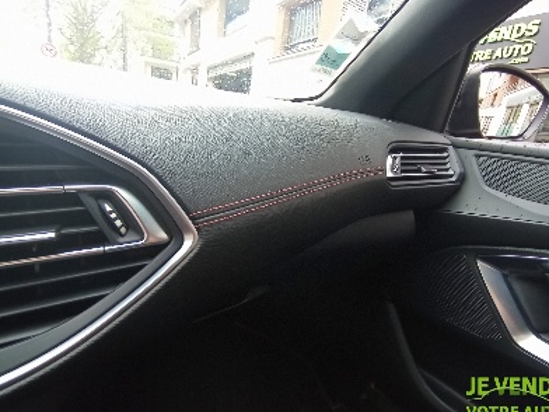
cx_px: 283
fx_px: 270
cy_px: 212
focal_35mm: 17
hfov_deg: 91.0
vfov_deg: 74.7
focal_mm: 1.65
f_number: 2.2
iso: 69
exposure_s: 1/100
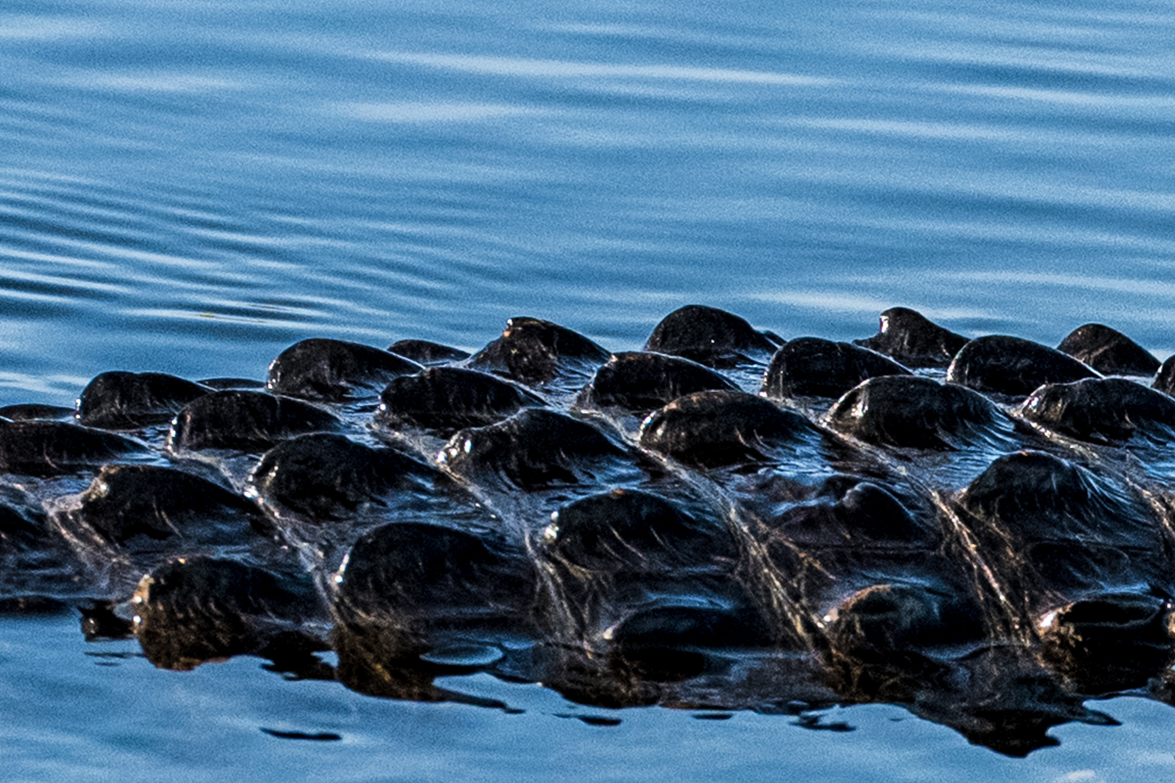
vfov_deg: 1.1
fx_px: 40301
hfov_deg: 1.7
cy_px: 1439
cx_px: 1884
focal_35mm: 1235
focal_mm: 200
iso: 800
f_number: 5
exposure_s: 1/2000
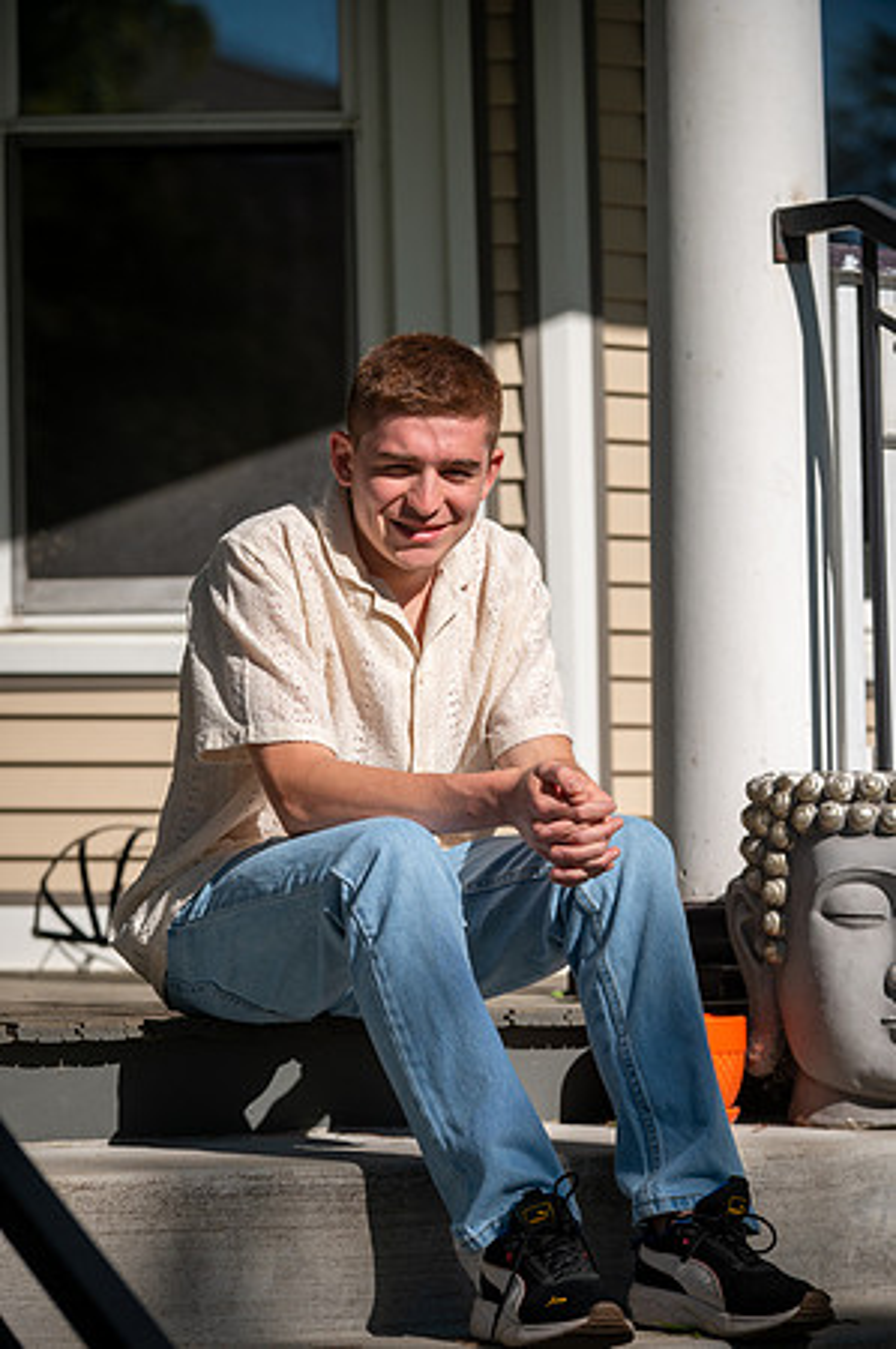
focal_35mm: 125
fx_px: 4677
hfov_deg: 10.9
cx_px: 448
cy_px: 674
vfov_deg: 16.4
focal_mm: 125
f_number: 4
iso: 250
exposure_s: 1/3200
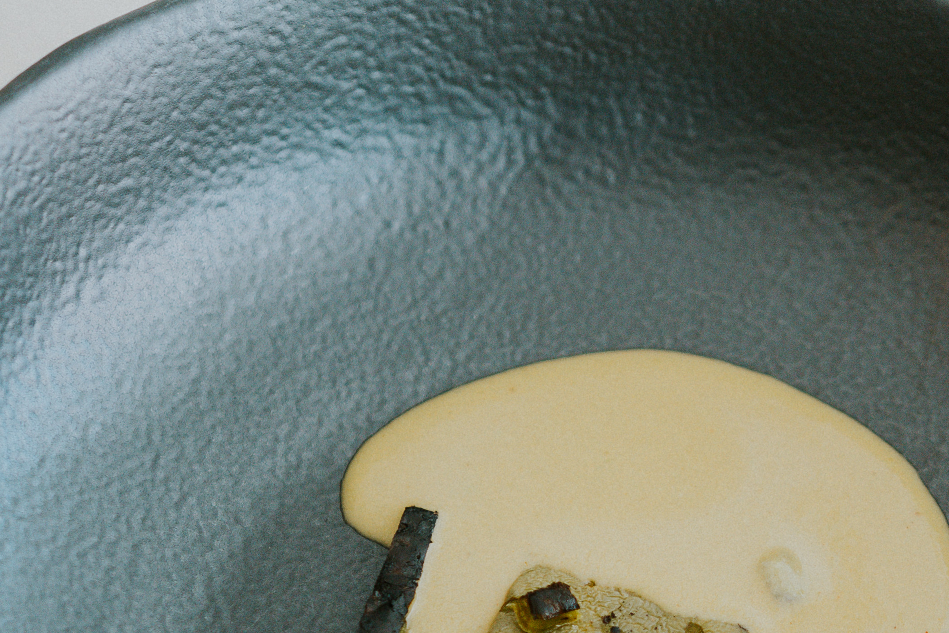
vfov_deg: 11.4
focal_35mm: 120
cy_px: 506
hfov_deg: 16.9
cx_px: 788
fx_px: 3163
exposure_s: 1/250
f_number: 1.8
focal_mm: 30
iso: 200
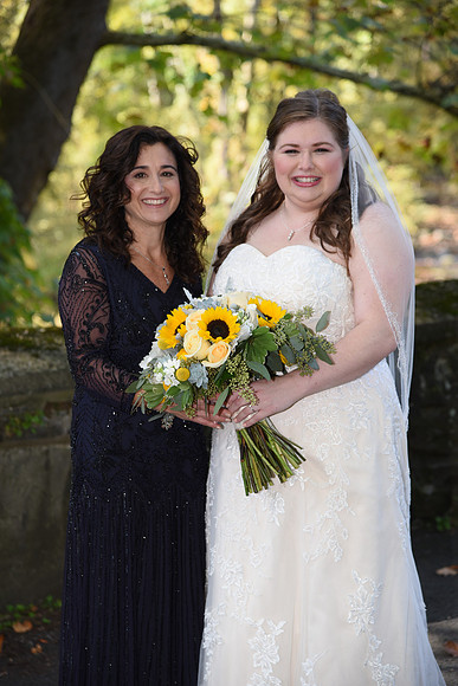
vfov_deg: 19.5
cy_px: 343
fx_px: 2002
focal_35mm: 105
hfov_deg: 13.0
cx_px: 229
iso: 400
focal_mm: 105
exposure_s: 1/200
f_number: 4.5
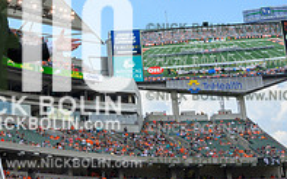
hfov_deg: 27.6
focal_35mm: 72
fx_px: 563
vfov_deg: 18.0
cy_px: 62
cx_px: 29
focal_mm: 24
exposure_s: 1/125
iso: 80
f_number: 7.1
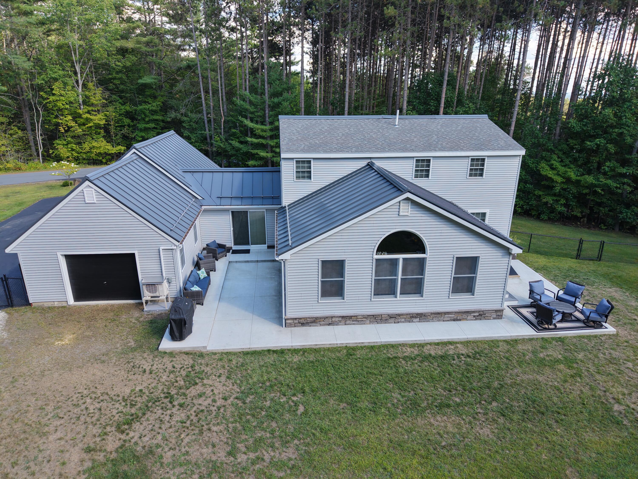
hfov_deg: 71.6
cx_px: 319
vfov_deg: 56.8
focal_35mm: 24
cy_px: 240
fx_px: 442
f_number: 1.8
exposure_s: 1/350
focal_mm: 8.67
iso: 100
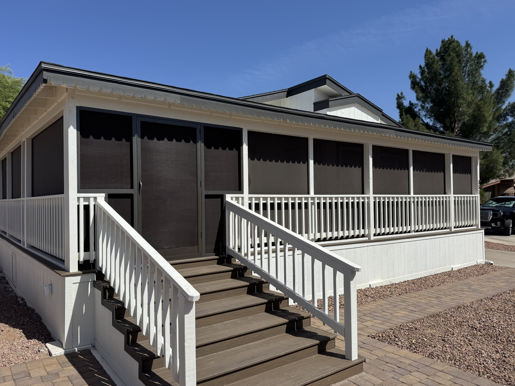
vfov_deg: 53.1
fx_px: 387
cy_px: 194
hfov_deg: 67.3
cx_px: 245
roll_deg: +0.8
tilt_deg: +0.7
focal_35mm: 26
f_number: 1.78
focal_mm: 6.76
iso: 80
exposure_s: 1/7937
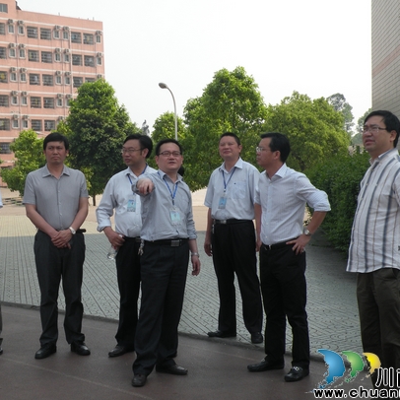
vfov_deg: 25.7
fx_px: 876
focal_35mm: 67
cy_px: 201
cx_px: 202
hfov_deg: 25.7
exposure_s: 1/190
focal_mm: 9.8
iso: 64
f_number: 6.3
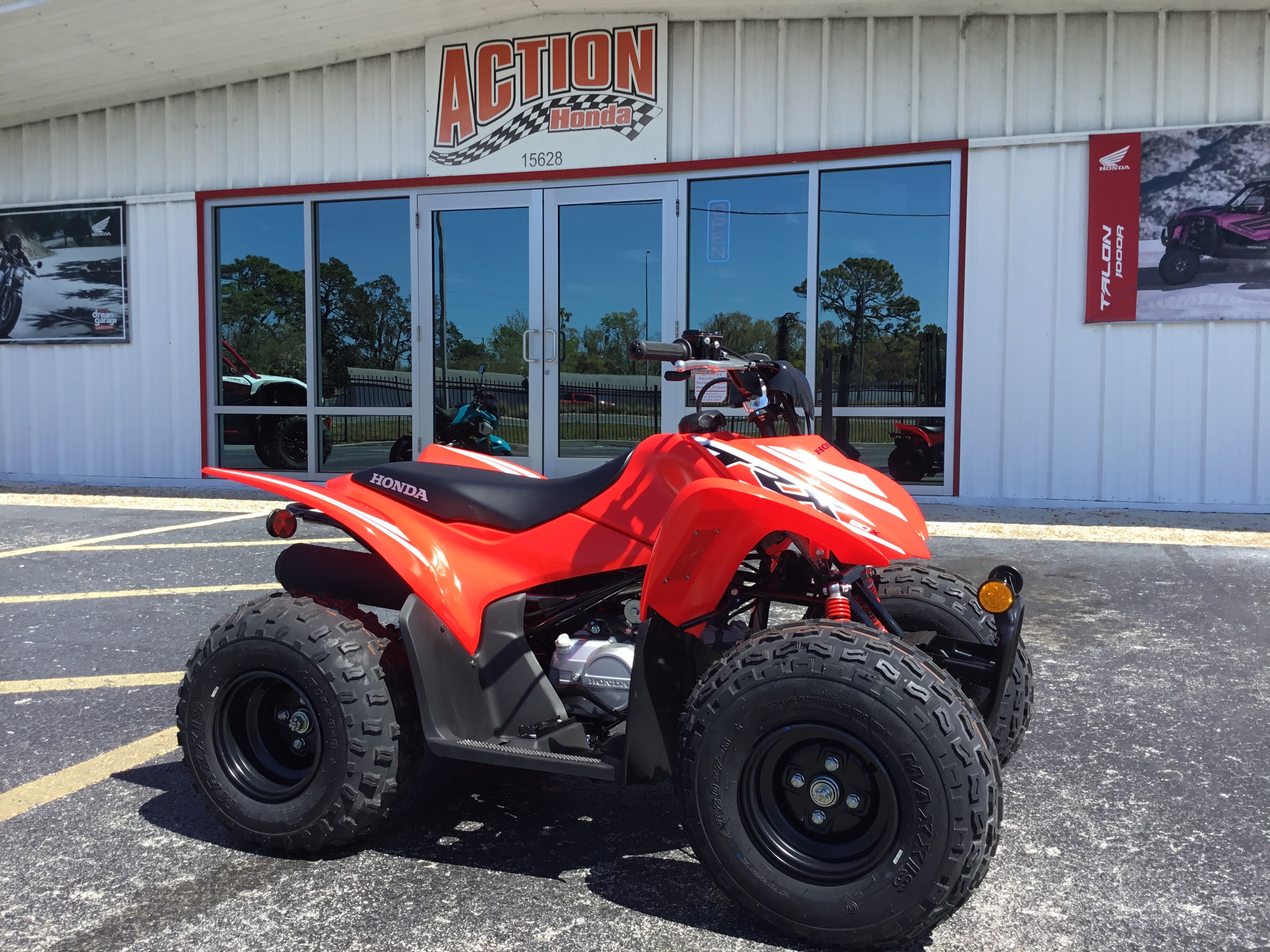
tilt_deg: +0.8
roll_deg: -0.6
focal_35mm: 31
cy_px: 476
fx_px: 1137
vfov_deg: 45.4
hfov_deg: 58.4
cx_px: 635
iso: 25
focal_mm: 3.3
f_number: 2.4
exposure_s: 1/608
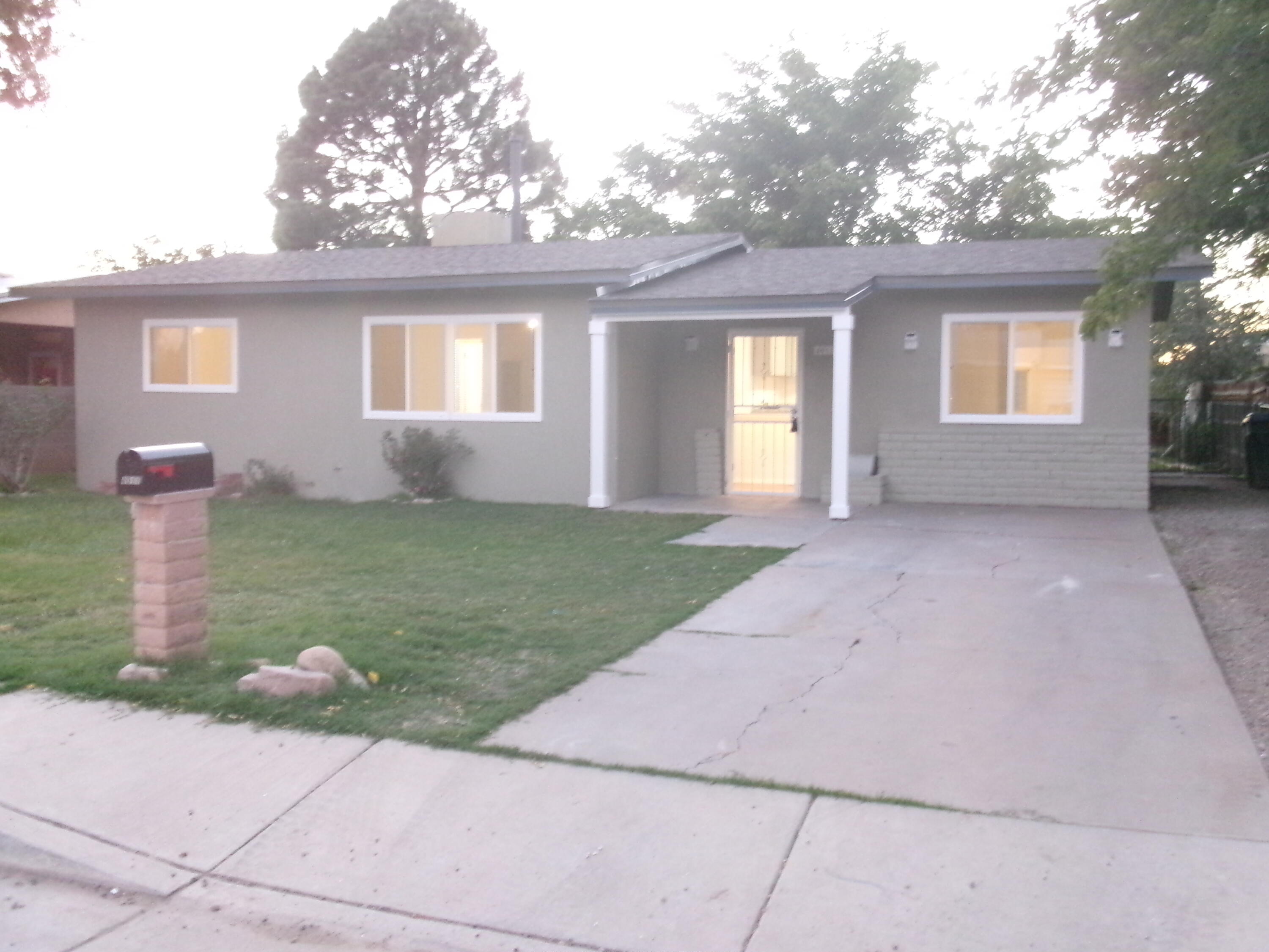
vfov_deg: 39.7
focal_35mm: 36
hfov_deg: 51.4
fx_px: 1320
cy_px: 476
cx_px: 634
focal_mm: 6.4
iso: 800
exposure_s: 1/13
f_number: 4.5
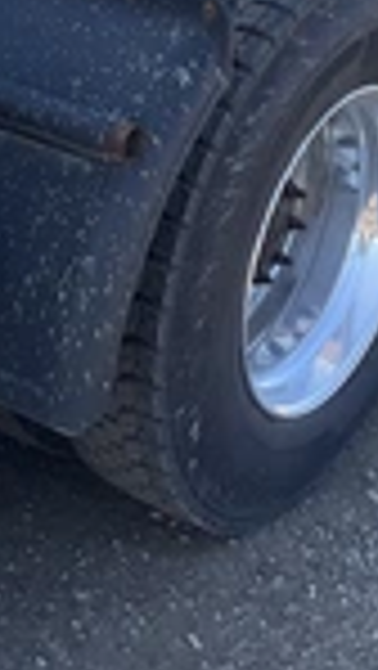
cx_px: 18
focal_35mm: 85
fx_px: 1512
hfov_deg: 14.1
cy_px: 135
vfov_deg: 24.6
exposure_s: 1/534
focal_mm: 3
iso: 25
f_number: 1.8
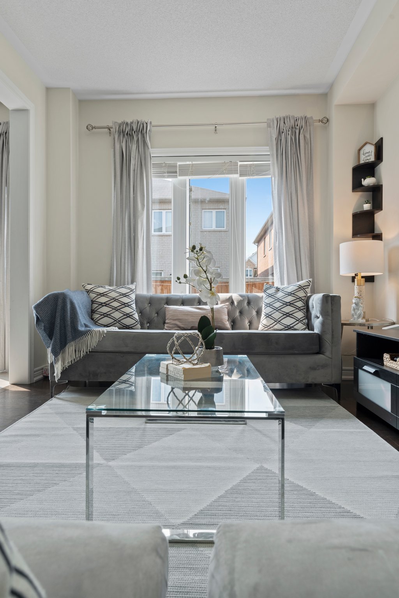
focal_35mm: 24
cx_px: 200
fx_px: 399
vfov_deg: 73.7
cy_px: 299
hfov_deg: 53.1
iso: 500
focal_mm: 24
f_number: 9
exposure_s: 1/25
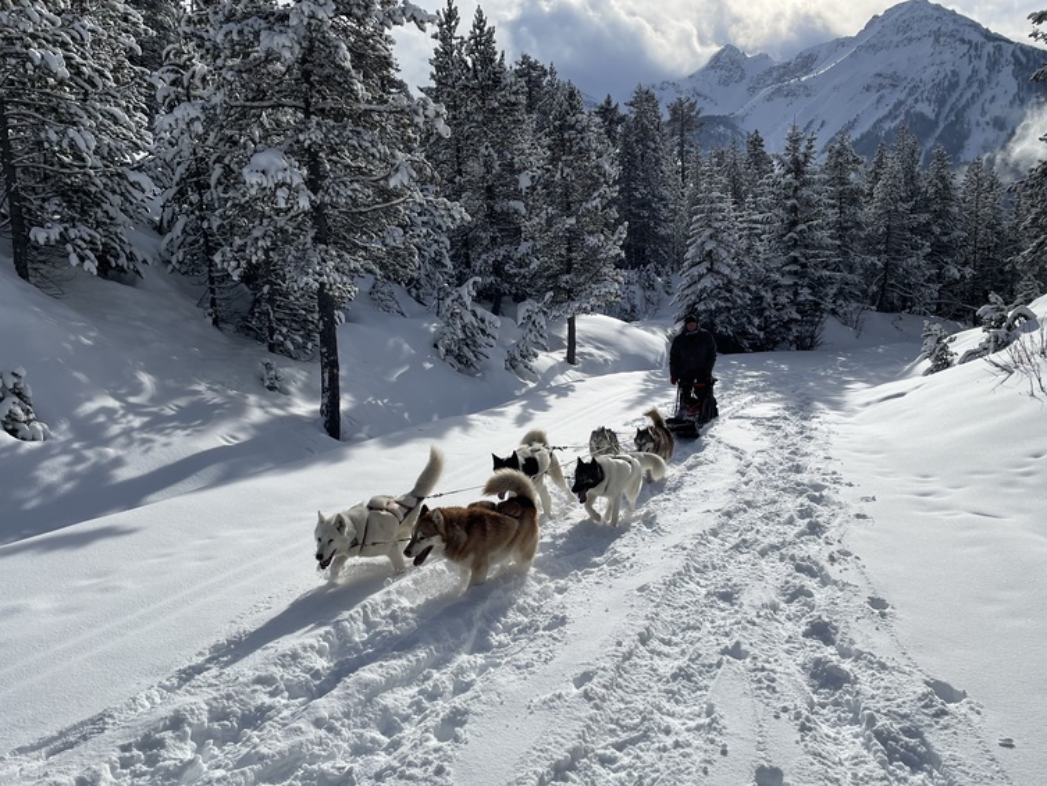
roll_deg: +3.7
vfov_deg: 48.2
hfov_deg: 61.6
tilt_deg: -12.5
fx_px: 877
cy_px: 422
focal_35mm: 29
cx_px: 517
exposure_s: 1/8403
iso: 32
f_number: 1.6
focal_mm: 4.2
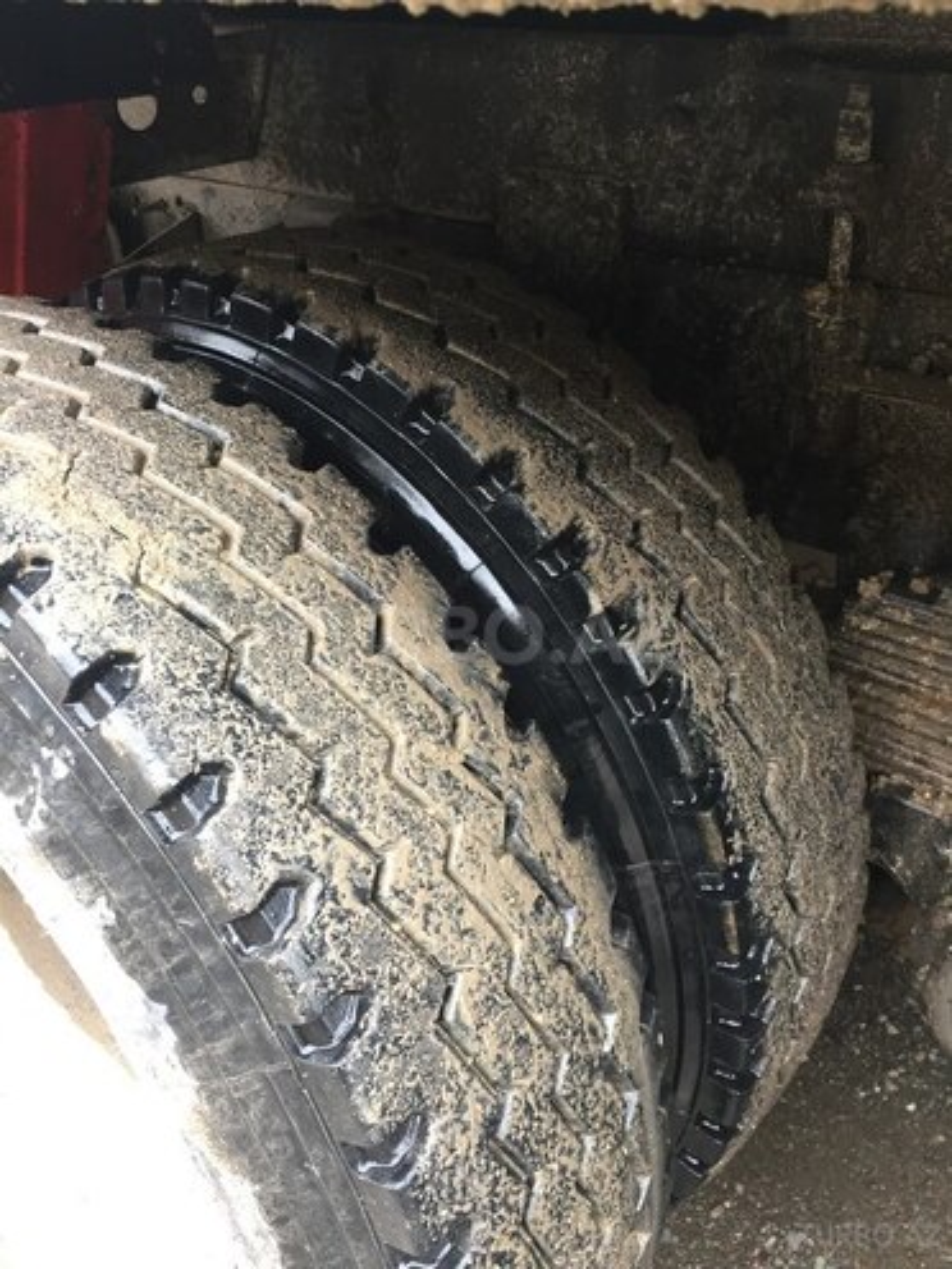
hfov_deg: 48.2
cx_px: 476
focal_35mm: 29
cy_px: 634
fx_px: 1063
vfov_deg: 61.7
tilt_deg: -36.0
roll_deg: +2.0
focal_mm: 4.15
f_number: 2.2
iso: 40
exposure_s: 1/33
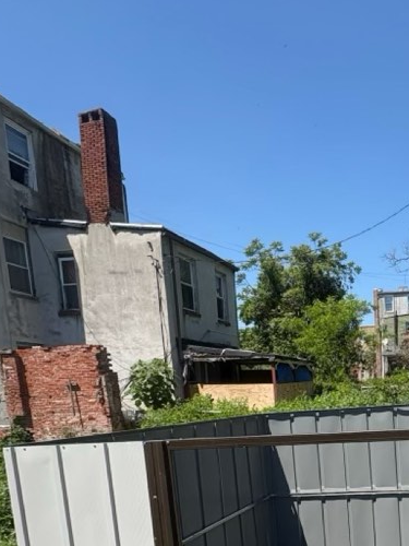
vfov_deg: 58.6
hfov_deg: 43.7
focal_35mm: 28
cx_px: 394
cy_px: 437
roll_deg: +1.6
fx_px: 441
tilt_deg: -8.0
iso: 50
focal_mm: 2.22
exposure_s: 1/1277
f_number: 2.2
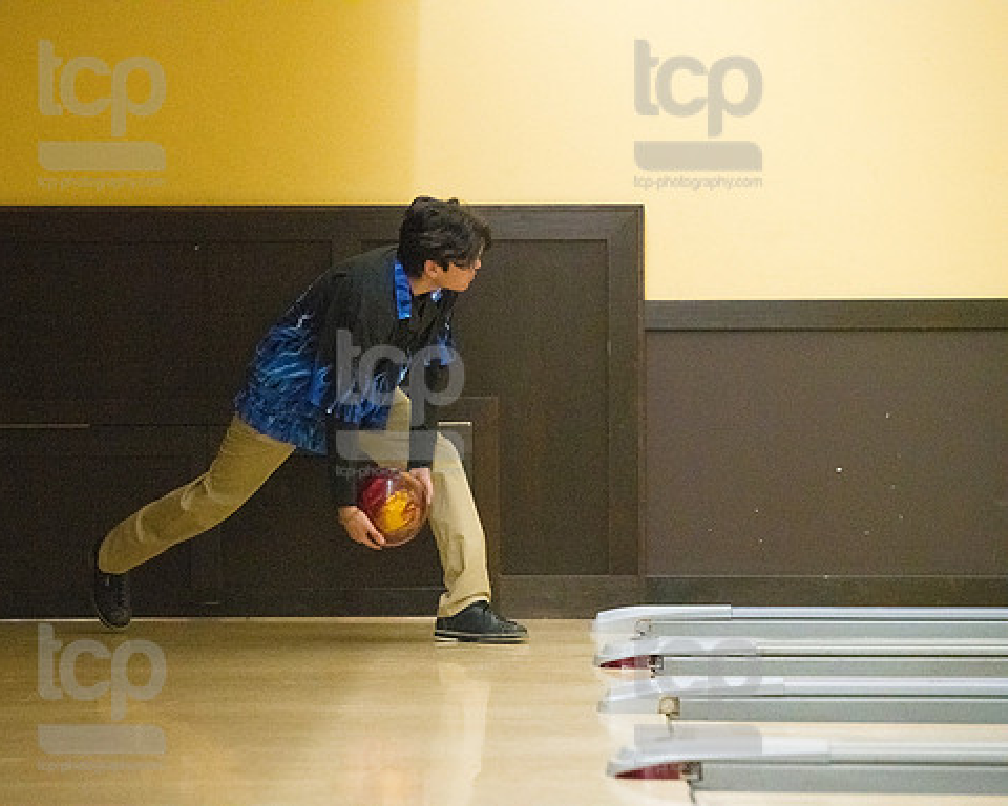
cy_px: 404
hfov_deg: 11.3
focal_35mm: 170
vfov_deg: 9.1
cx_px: 401
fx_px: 5072
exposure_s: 1/1000
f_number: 4.5
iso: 10000
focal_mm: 150
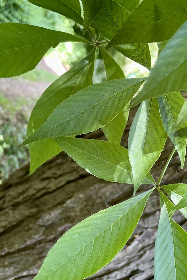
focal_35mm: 41
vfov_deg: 47.4
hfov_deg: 32.2
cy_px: 136
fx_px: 319
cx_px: 132
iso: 125
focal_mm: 4.2
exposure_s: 1/111
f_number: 1.6
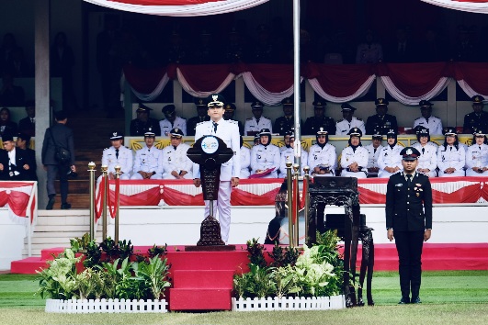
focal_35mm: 210
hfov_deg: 9.8
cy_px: 162
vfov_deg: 6.5
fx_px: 2846
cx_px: 244
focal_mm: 140
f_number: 4
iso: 160
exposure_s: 1/625
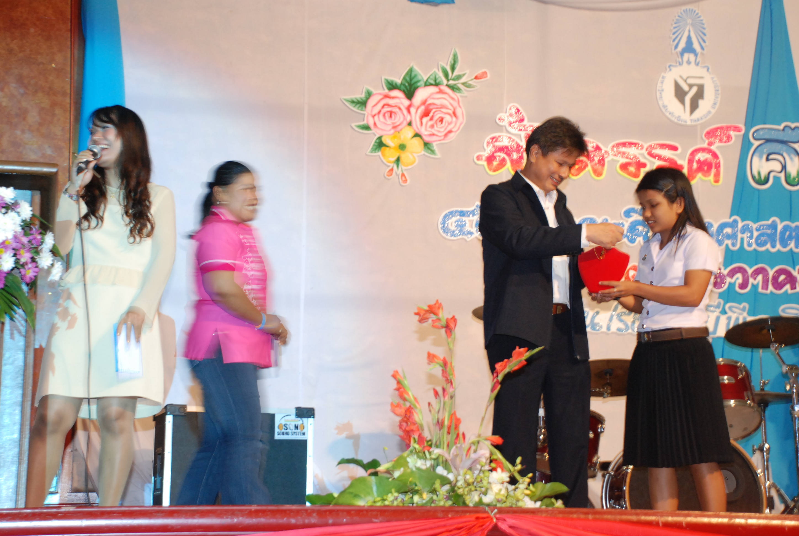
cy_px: 268
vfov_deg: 19.0
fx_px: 1601
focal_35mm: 72
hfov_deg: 28.0
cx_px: 400
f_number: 4.8
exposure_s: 1/10
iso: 800
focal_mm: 48
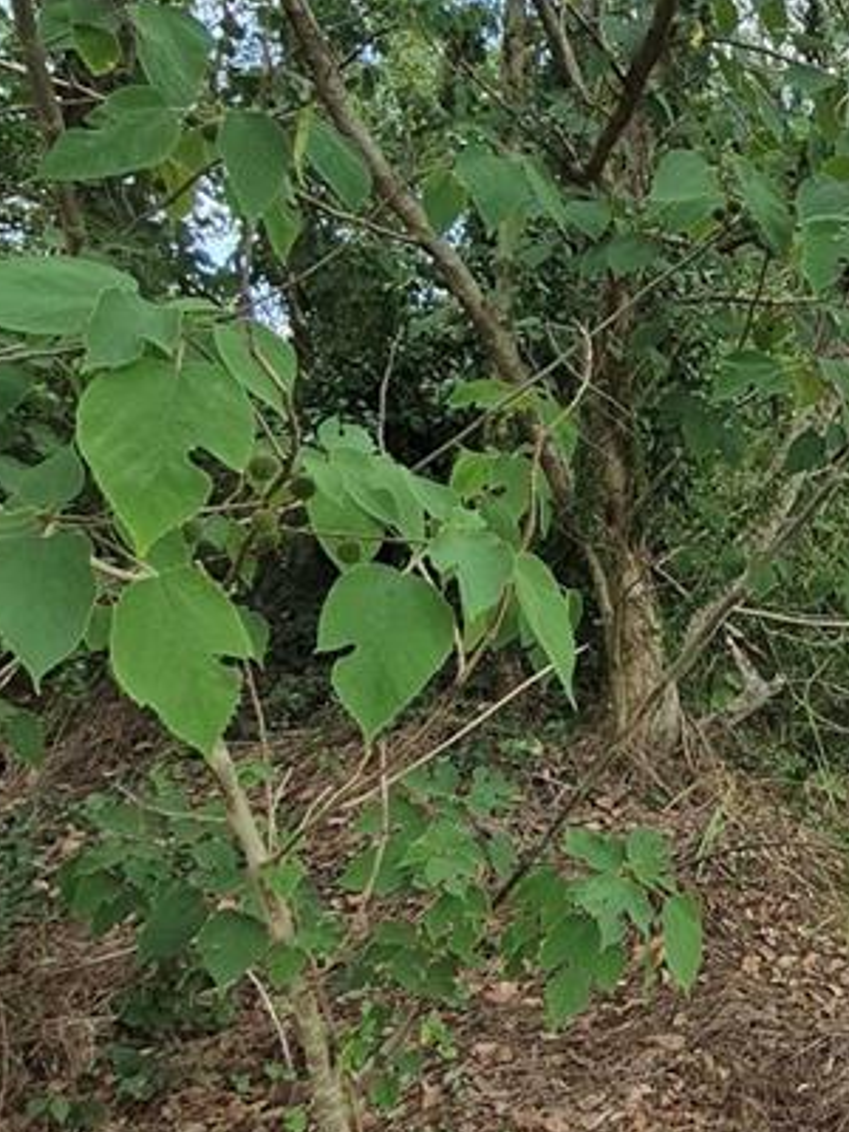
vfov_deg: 47.8
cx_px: 1092
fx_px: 1275
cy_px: 538
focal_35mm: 39
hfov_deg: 29.8
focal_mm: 1.74
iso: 50
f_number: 2.2
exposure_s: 1/782
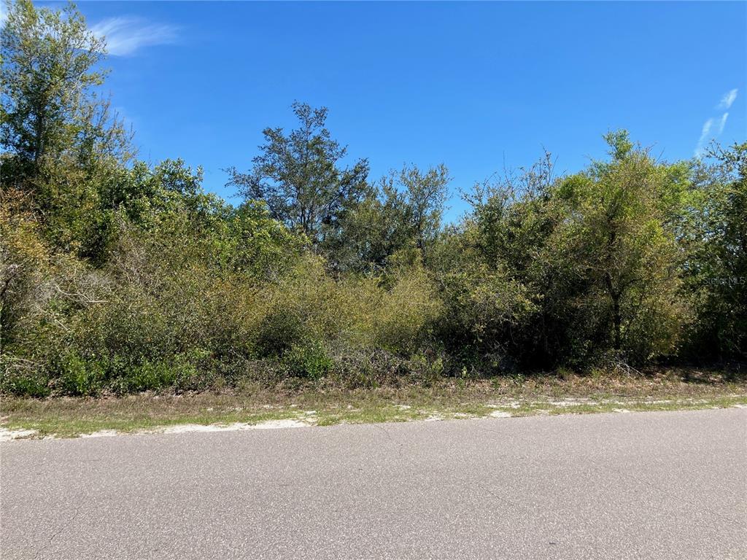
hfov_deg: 63.4
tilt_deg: +4.0
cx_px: 374
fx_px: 604
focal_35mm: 28
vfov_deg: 49.7
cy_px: 280
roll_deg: -0.9
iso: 32
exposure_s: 1/1675
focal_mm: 3.99
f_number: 1.8
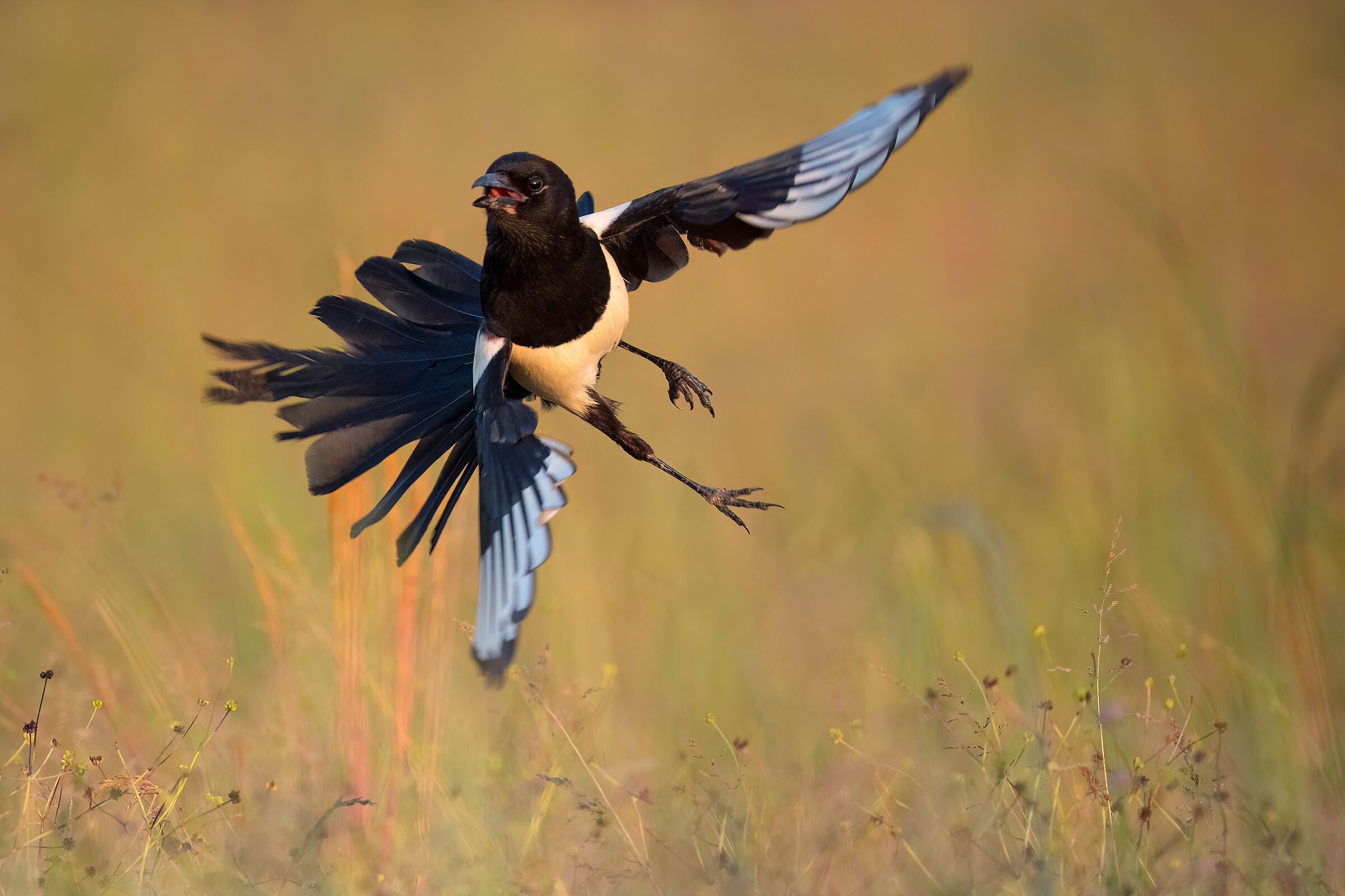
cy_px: 448
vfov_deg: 2.3
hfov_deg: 3.4
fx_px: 22415
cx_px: 672
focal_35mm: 600
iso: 4000
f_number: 6.3
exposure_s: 1/2000
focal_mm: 600
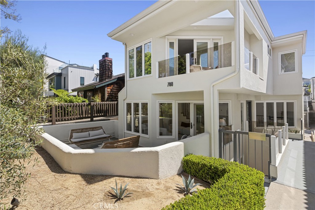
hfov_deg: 93.3
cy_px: 105
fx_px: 149
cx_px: 158
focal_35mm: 17
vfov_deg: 70.3
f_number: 9
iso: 160
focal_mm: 17
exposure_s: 1/250
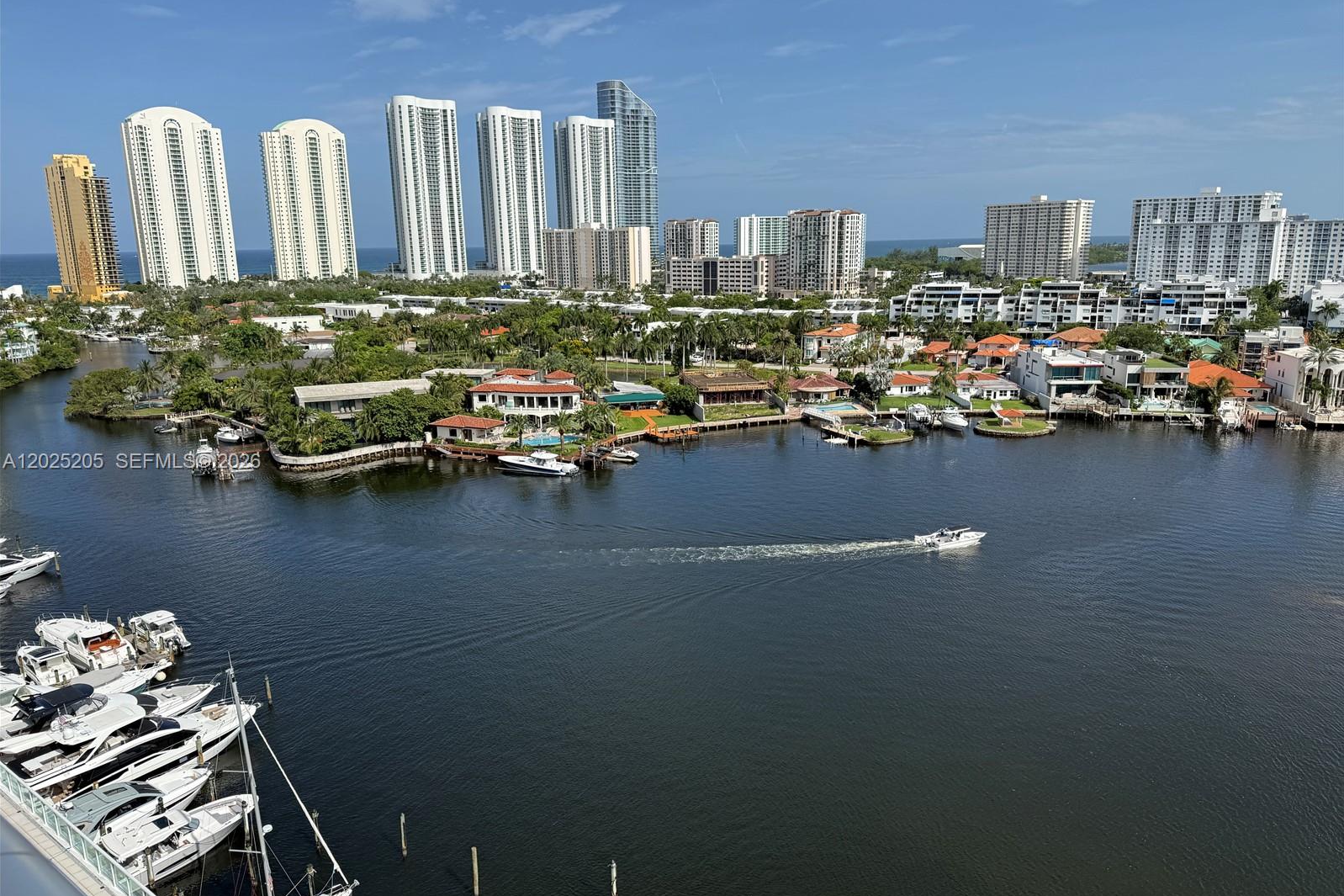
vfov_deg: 51.3
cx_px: 672
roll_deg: +1.1
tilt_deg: -13.0
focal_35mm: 25
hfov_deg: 71.5
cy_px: 463
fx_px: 933
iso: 80
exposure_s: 1/5714
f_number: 1.78
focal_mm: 6.76
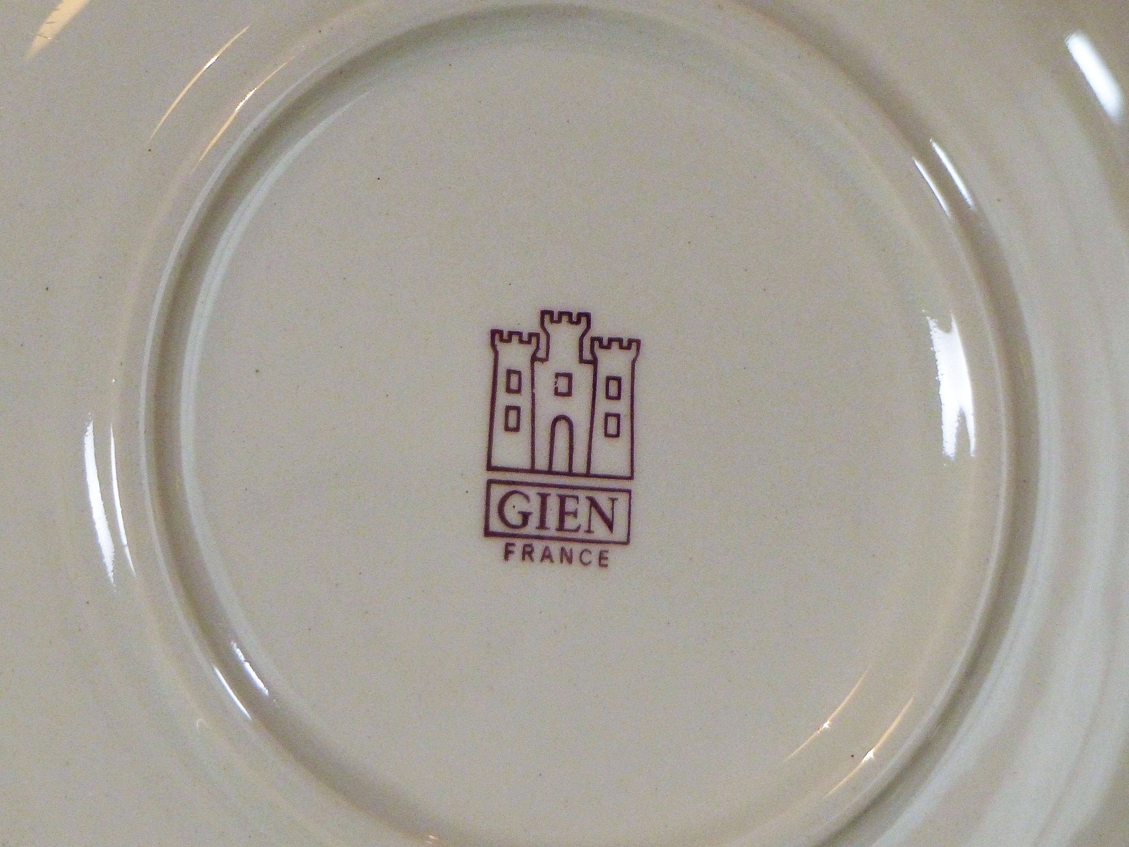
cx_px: 564
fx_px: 13340
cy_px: 424
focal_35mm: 409
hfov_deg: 4.8
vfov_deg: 3.6
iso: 250
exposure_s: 1/100
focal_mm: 67
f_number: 2.8
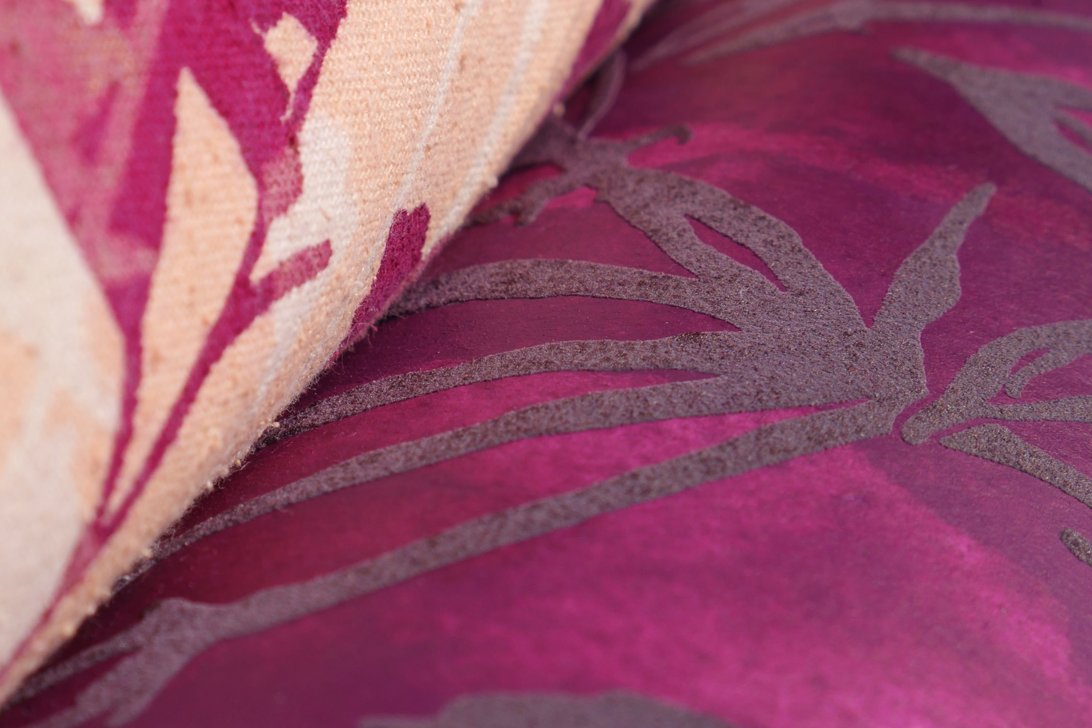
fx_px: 3549
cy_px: 430
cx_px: 545
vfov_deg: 11.7
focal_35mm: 117
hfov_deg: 17.5
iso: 200
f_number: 9
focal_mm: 42
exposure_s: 1/400
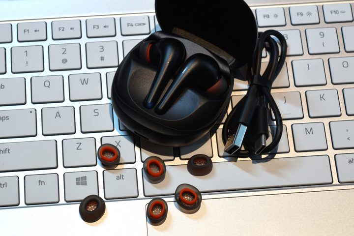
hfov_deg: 24.6
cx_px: 177
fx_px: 811
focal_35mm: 82
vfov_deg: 16.6
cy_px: 118
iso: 400
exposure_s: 1/40
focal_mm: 55
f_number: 5.6
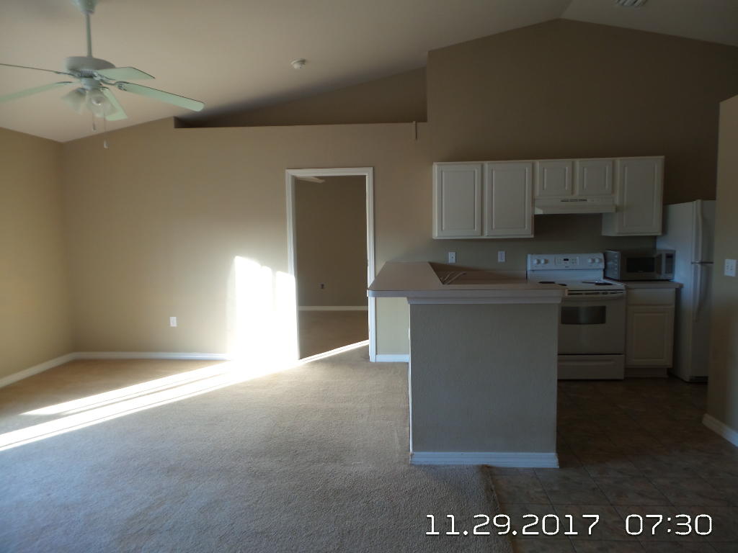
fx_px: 490
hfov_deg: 73.9
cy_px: 276
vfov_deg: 58.9
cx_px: 369
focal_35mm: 23
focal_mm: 4.1
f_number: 2.8
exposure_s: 1/30
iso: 100
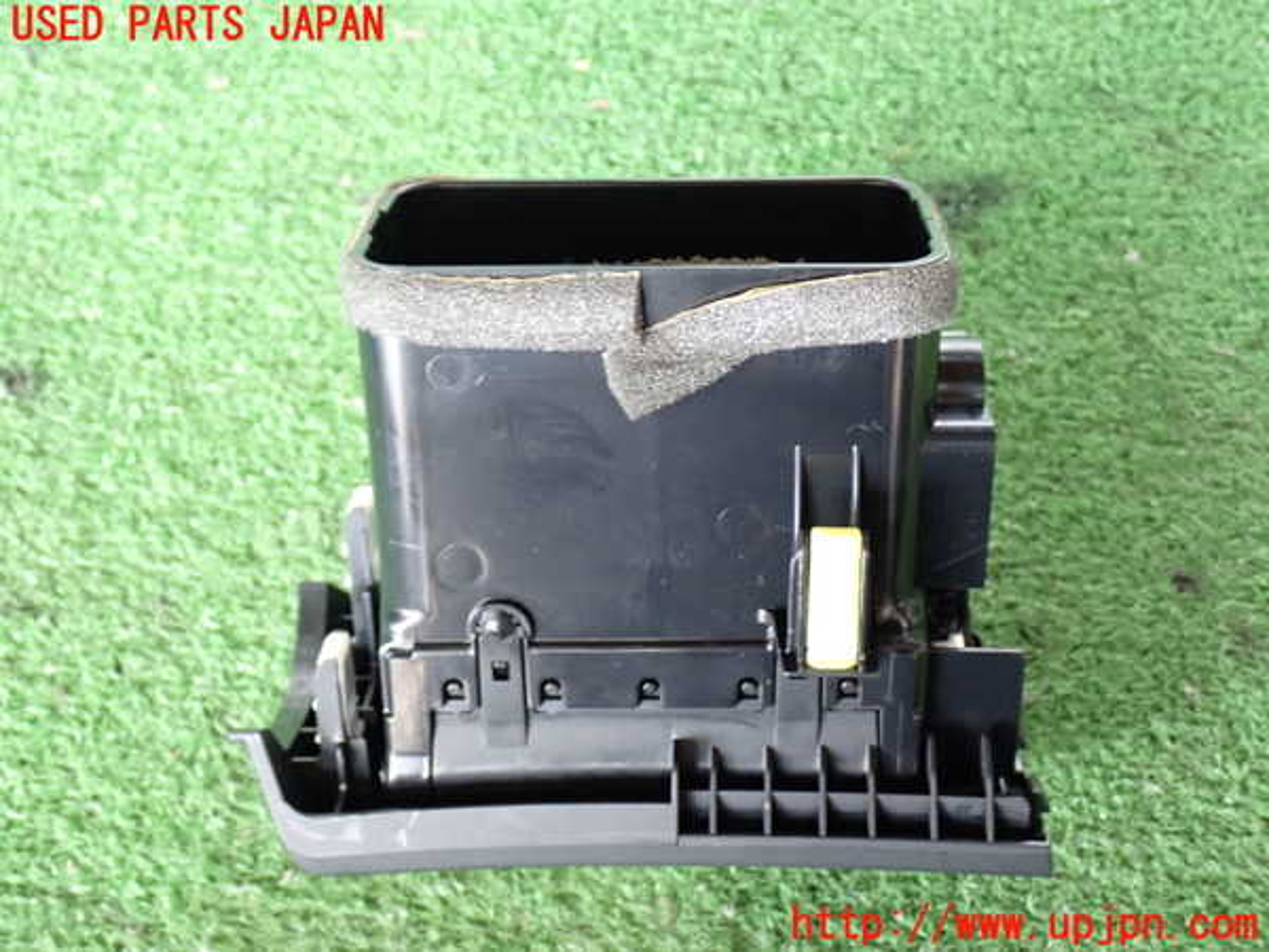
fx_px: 1723
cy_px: 476
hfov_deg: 40.4
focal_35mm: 47
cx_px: 634
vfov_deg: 30.9
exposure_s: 1/30
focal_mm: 8.4
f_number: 3.1
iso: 800
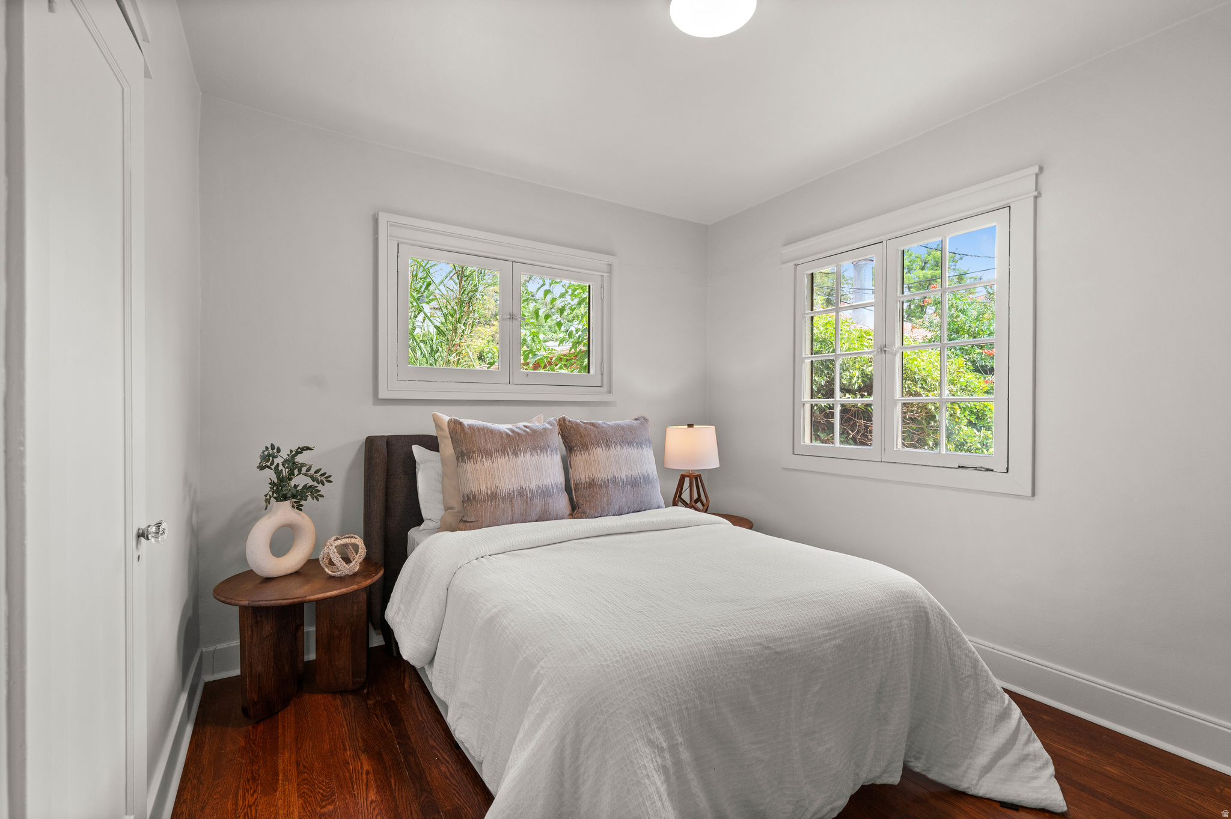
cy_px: 410
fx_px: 530
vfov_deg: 75.4
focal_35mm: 16
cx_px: 616
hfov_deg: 98.6
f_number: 7.1
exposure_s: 1/15
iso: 500
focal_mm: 15.5
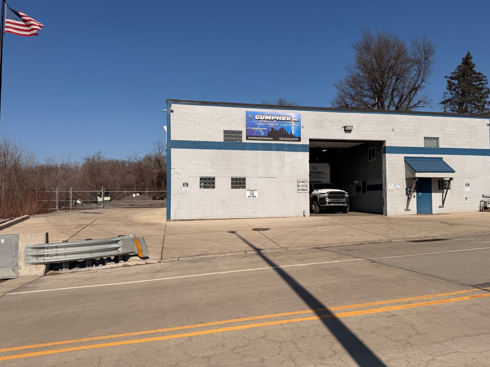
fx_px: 382
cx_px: 260
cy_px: 181
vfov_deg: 51.3
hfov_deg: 65.3
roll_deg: +0.3
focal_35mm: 27
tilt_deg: +3.2
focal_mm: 6.76
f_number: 1.78
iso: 80
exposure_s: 1/10309
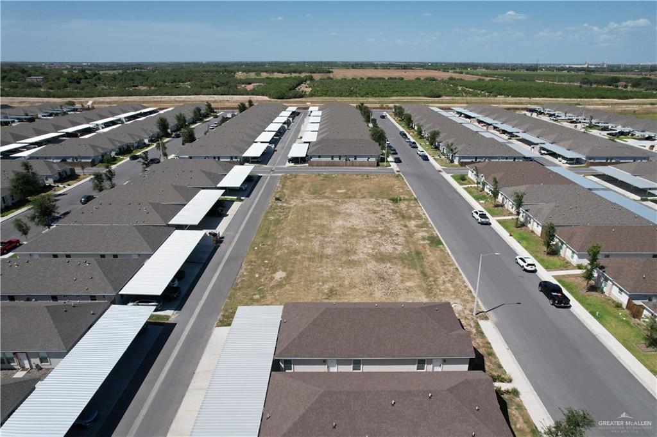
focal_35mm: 22
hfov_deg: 78.6
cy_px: 218
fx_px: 401
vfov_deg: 57.2
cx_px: 328
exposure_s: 1/3200
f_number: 2.8
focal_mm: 8.38
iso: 130
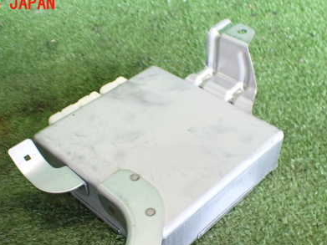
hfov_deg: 41.2
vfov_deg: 31.0
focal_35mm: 46
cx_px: 154
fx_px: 434
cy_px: 181
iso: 500
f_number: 2.3
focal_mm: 5.4
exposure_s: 1/125
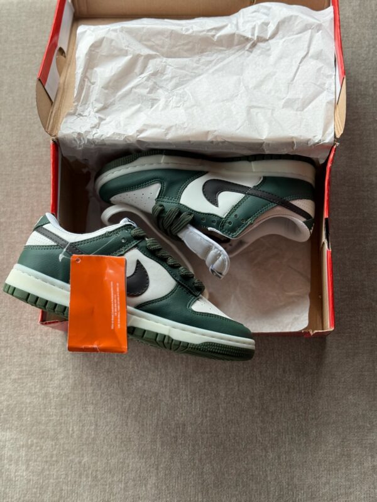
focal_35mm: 48
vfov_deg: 39.7
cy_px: 251
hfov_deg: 30.3
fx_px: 697
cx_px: 188
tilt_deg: -78.9
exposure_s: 1/86
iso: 100
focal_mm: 6.76
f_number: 1.78
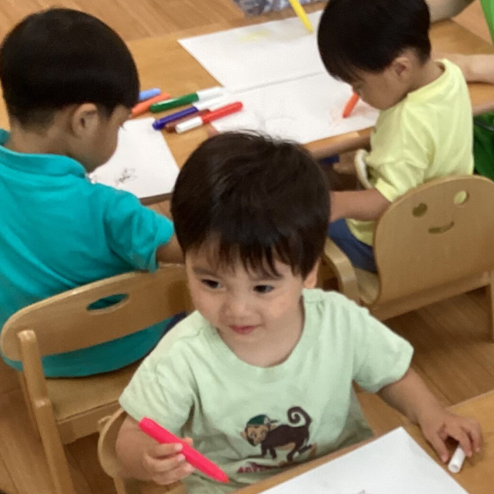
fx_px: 1098
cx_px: 494
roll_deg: -1.1
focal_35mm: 68
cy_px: 401
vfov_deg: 24.9
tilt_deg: -40.3
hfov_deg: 24.2
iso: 100
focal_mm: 3.3
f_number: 2.4
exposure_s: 1/100
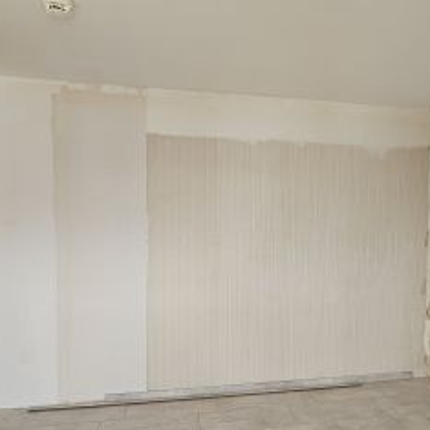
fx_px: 422
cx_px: 285
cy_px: 243
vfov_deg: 53.9
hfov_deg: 53.0
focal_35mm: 30
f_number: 2.2
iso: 160
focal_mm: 2.2
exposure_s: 1/50
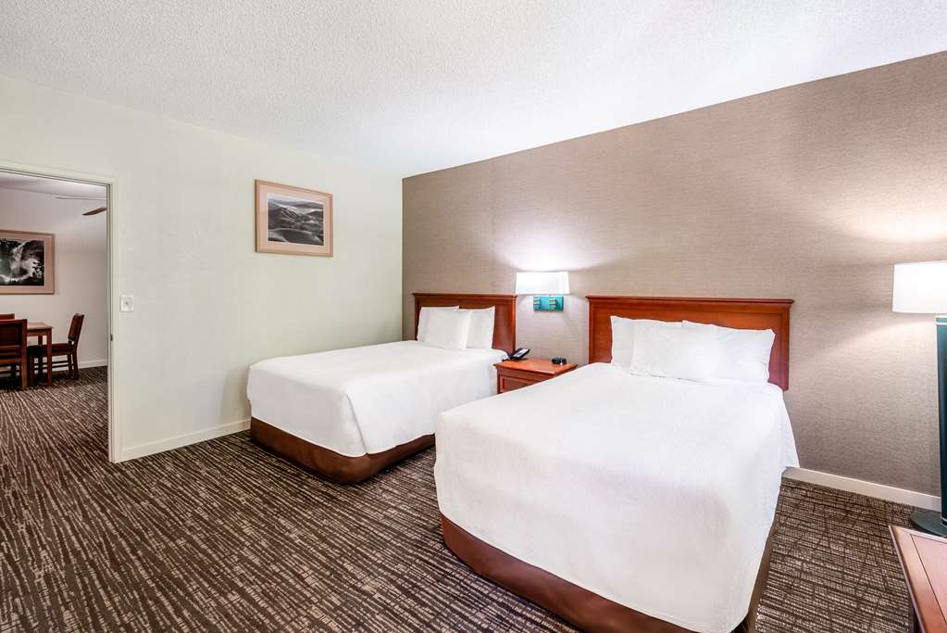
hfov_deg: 104.2
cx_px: 474
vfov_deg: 81.3
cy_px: 316
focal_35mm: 14
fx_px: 368
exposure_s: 1/8
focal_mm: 14
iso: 250
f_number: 10
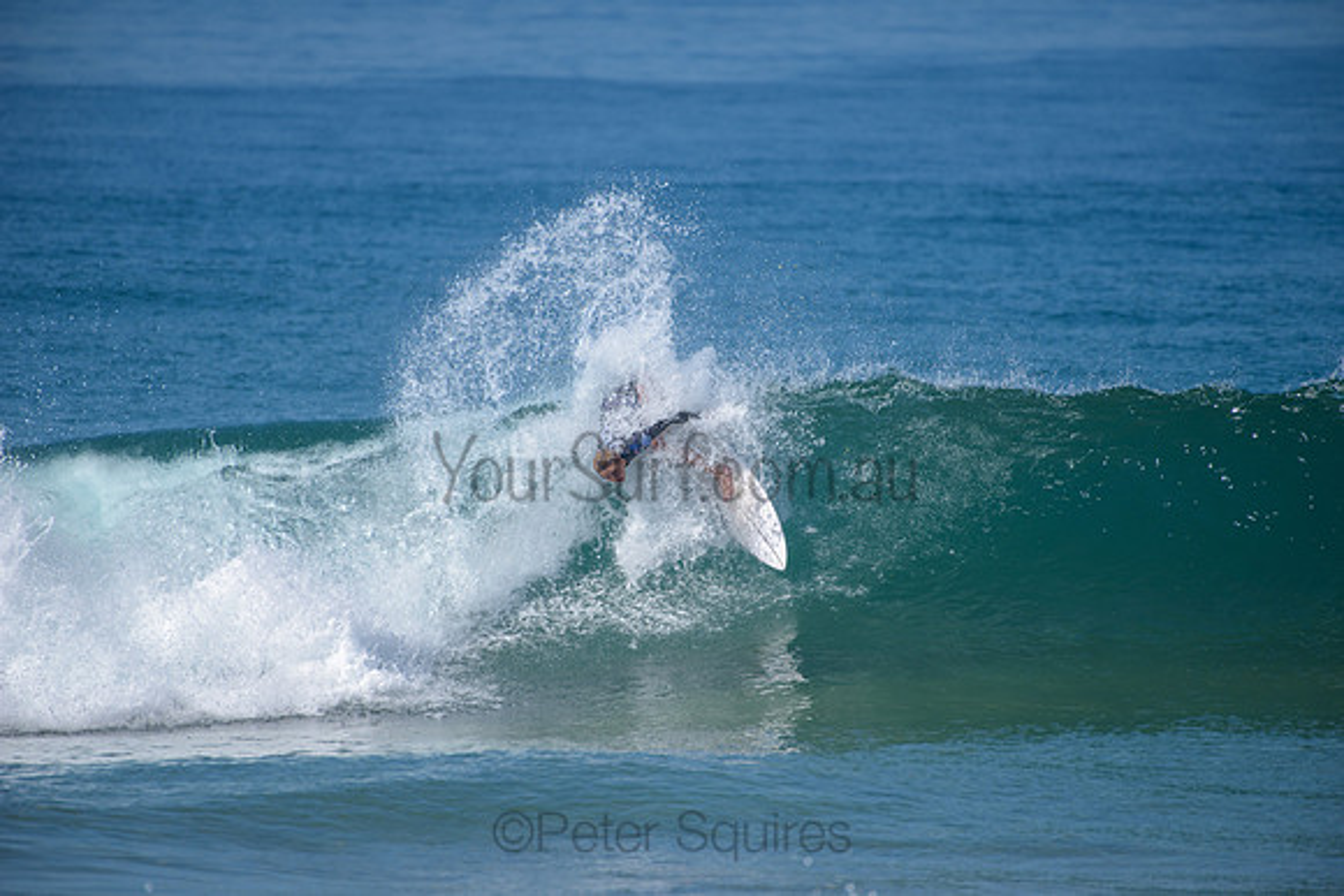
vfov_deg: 2.8
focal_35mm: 500
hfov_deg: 4.1
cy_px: 448
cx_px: 672
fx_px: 18670
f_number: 5.6
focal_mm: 500
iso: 160
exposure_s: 1/2000
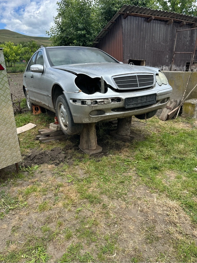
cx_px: 98
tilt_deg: -15.5
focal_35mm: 24
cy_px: 132
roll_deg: -0.1
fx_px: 182
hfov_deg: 56.8
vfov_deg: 71.6
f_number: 1.78
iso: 80
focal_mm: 6.86
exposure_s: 1/2469
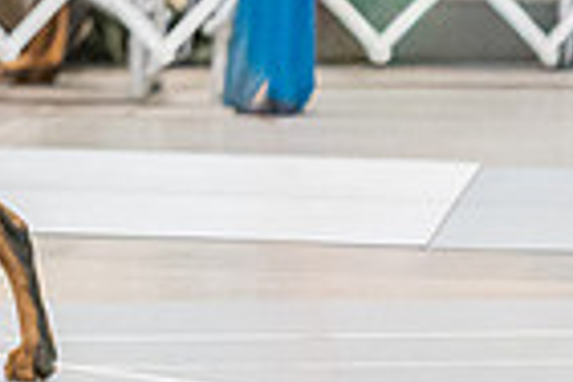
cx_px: -516
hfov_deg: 2.5
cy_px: -356
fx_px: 13051
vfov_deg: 1.7
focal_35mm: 820
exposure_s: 1/250
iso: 6400
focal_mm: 200
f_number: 2.8
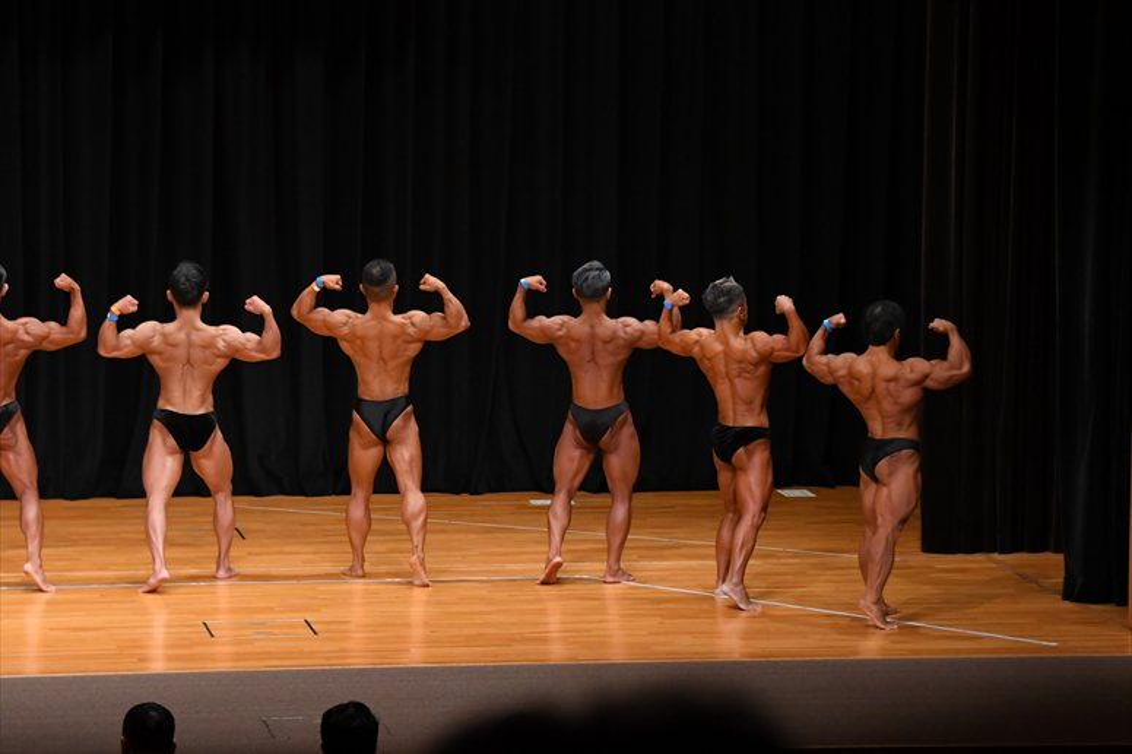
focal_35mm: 138
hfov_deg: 14.9
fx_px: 4337
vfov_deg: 9.9
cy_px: 377
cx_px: 566
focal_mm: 92
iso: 3200
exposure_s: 1/400
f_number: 5.6
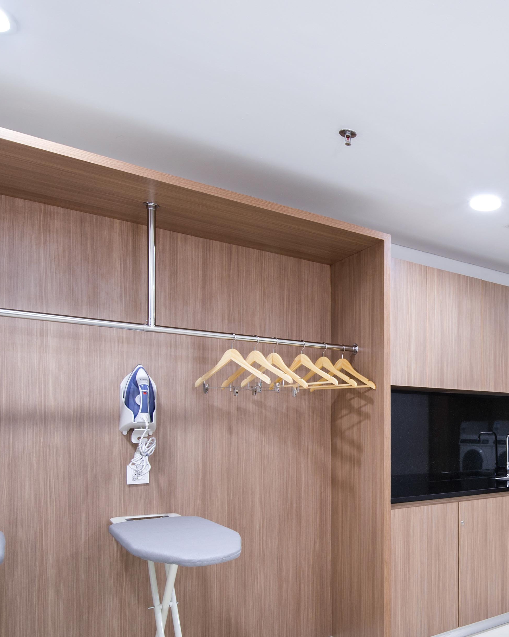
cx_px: 488
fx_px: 565
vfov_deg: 57.3
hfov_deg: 43.0
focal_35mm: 30
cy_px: 430
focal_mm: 13
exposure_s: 1.3
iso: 80
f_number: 11
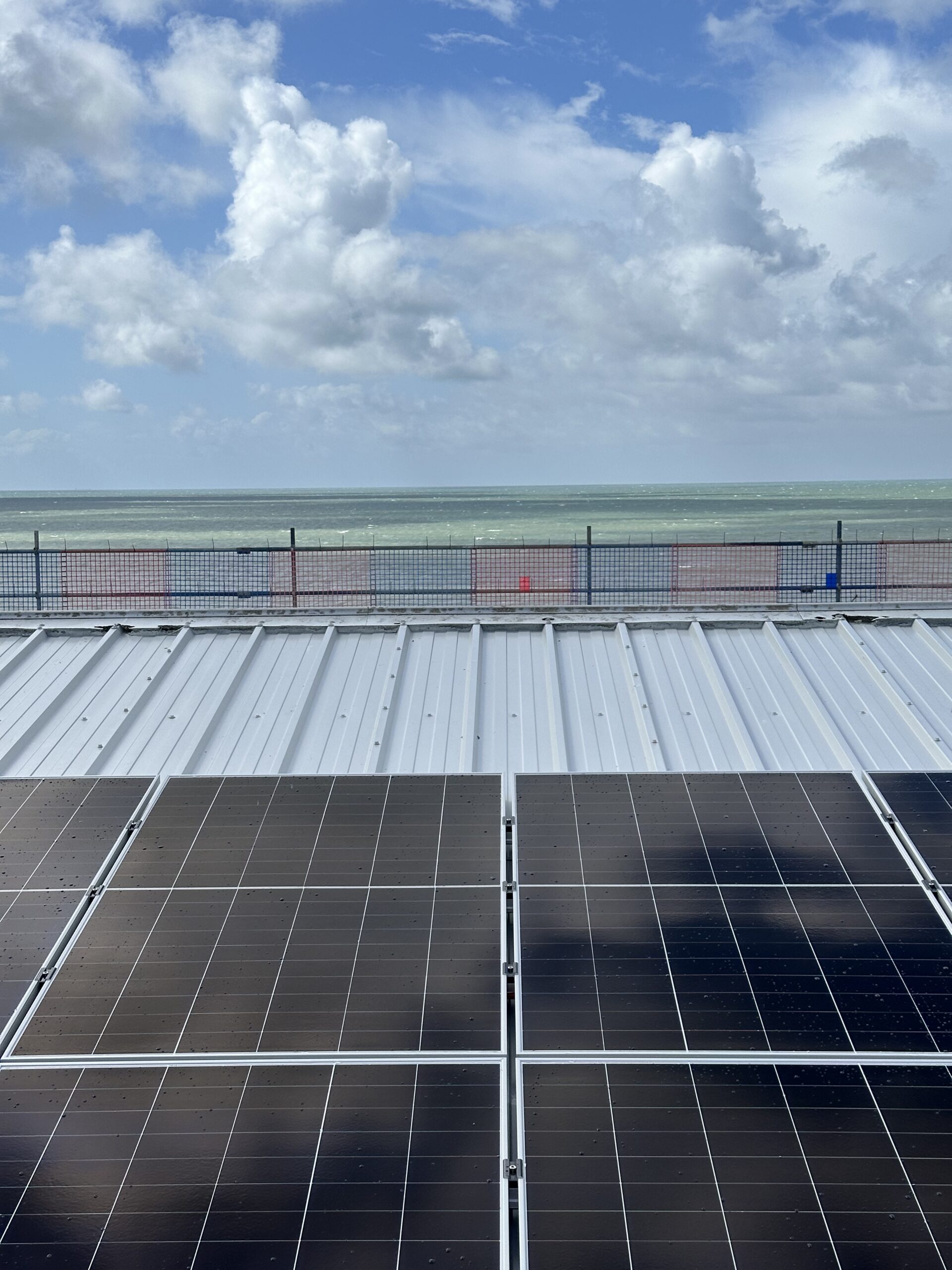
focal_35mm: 48
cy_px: 635
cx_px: 476
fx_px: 1760
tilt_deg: -4.9
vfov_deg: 39.7
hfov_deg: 30.3
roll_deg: +0.3
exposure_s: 1/6623
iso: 64
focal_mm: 6.86
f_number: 1.78
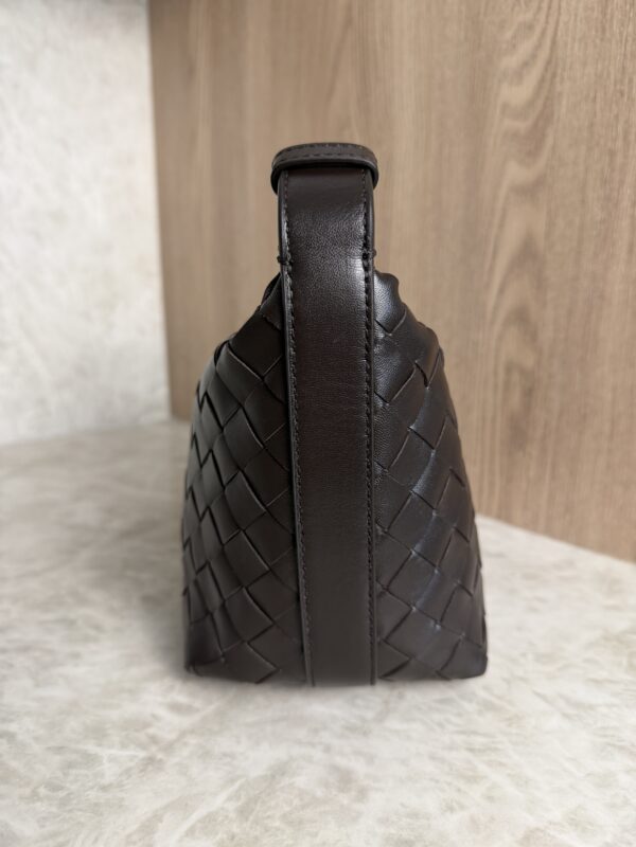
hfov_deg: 56.8
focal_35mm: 24
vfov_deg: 71.6
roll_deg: -0.4
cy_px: 424
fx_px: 588
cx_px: 318
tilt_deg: -13.2
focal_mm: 6.76
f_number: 1.78
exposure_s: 1/120
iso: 160
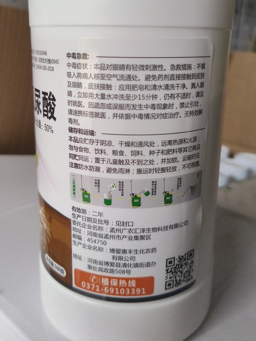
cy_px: 118
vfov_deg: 54.4
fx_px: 325
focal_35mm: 33
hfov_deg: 42.9
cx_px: 128
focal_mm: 5.56
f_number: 1.88
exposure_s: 1/120
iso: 367
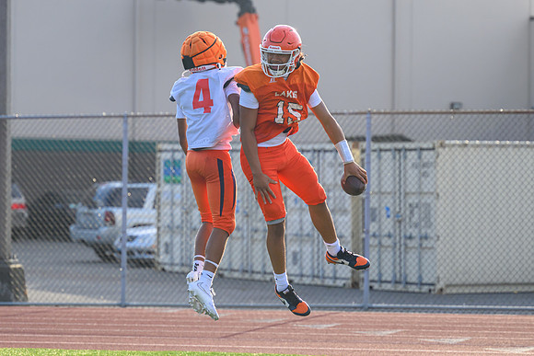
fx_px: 2845
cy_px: 123
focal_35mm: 192
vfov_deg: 7.2
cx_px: 238
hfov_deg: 10.7
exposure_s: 1/2000
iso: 640
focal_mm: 140
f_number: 4
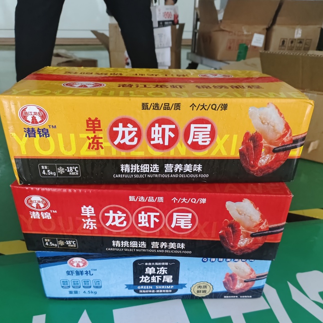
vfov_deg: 56.1
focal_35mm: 28
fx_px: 296
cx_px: 158
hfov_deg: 57.3
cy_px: 215
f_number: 1.88
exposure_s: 1/291
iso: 4312
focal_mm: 5.56
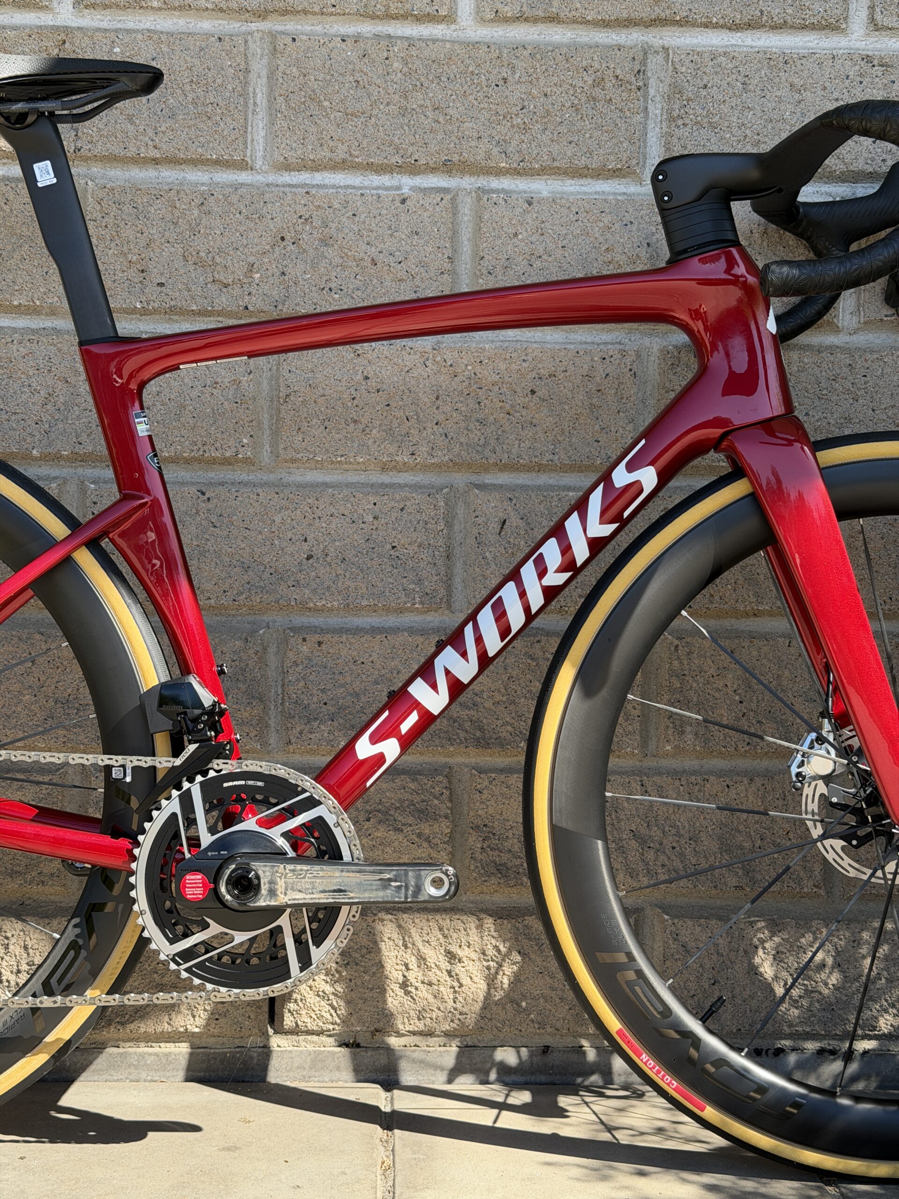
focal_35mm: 48
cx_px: 450
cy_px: 600
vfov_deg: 39.7
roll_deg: -1.4
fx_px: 1662
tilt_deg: -3.9
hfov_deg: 30.3
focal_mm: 6.76
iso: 64
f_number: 1.78
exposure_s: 1/1013
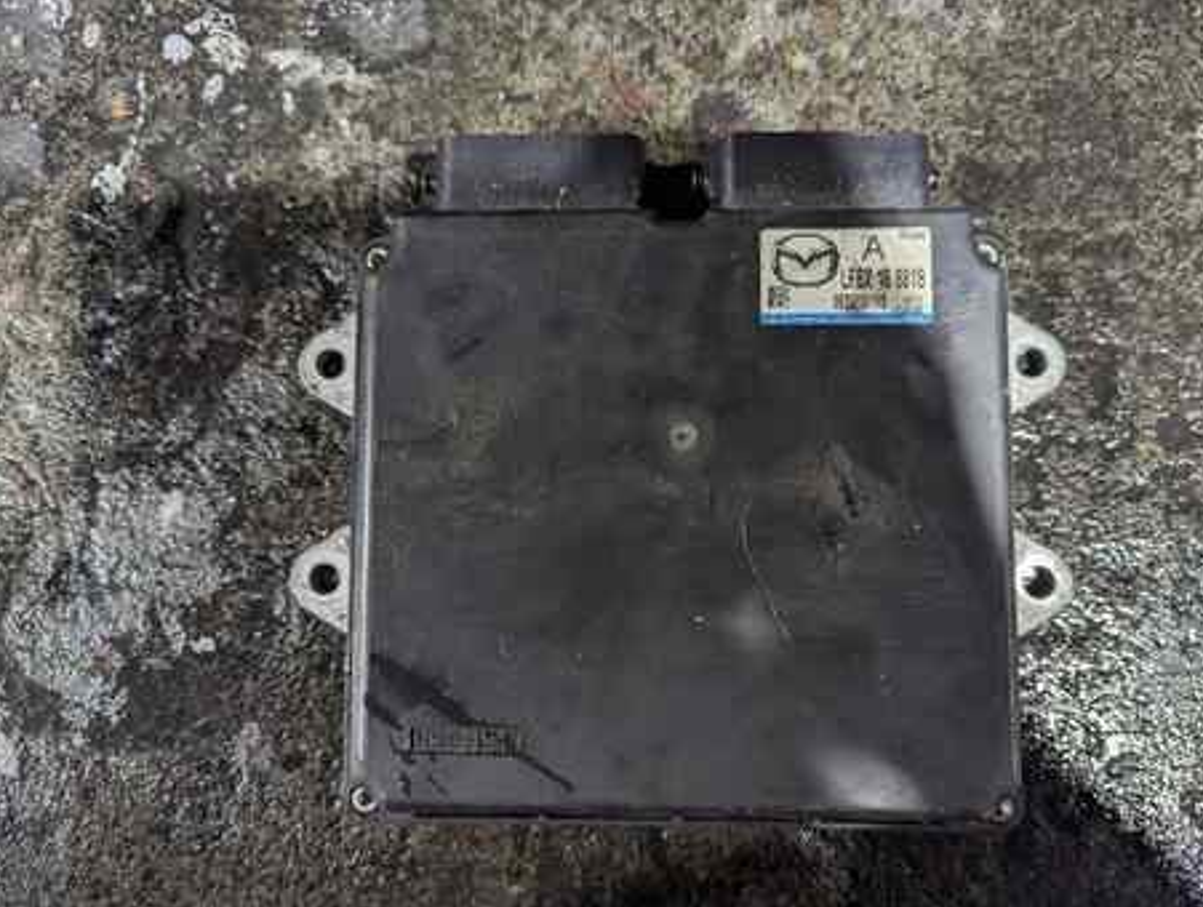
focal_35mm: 25
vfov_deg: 55.0
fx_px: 870
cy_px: 464
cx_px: 611
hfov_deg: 69.3
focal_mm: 6.81
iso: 868
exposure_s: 1/100
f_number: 1.85
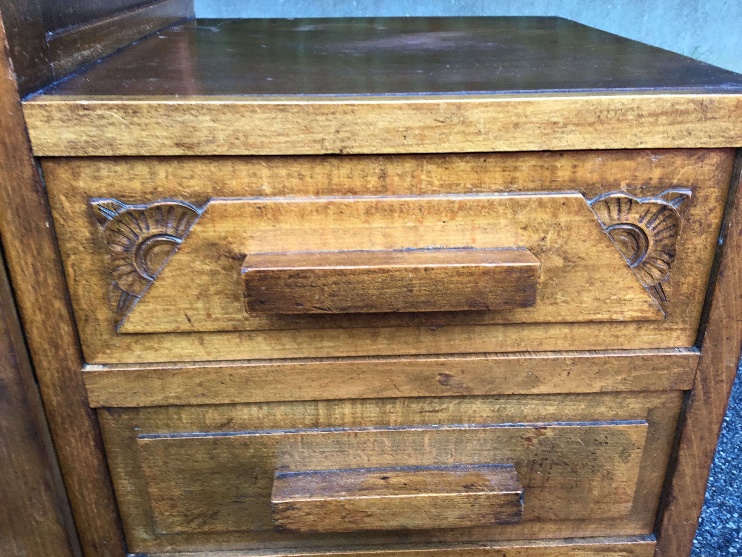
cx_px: 371
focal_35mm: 31
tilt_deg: -27.5
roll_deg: +1.8
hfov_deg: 58.4
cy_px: 278
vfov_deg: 45.4
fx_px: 664
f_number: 2.4
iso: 25
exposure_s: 1/50
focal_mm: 3.3
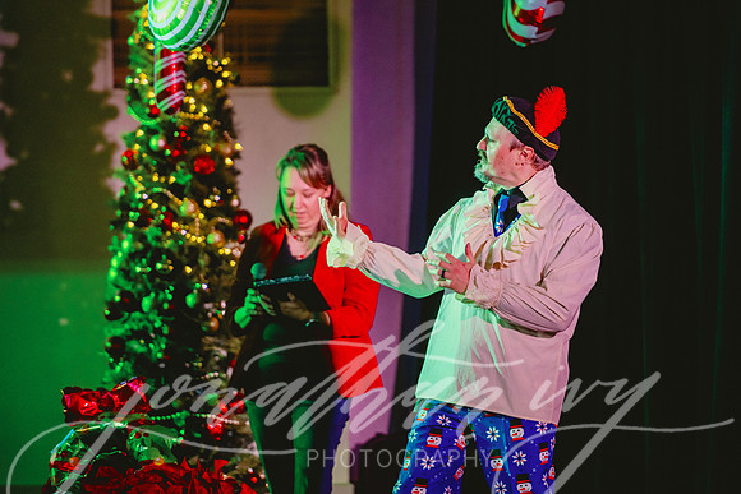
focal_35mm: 241
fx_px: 4970
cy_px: 219
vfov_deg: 5.7
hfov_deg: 8.5
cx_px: 436
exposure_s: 1/320
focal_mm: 200
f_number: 2.8
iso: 1600
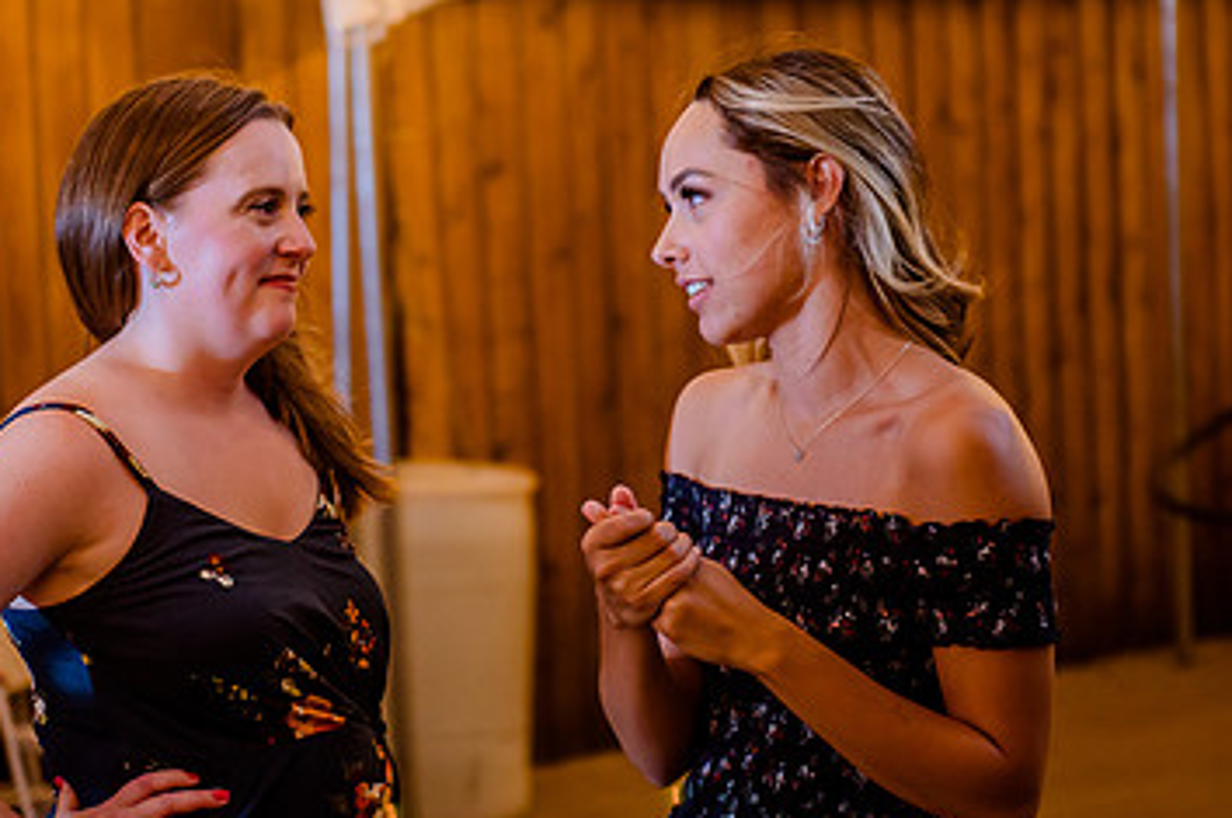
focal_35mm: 133
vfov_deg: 10.3
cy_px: 367
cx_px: 497
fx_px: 4545
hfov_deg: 15.4
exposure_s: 1/80
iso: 800
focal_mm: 70
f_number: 2.8
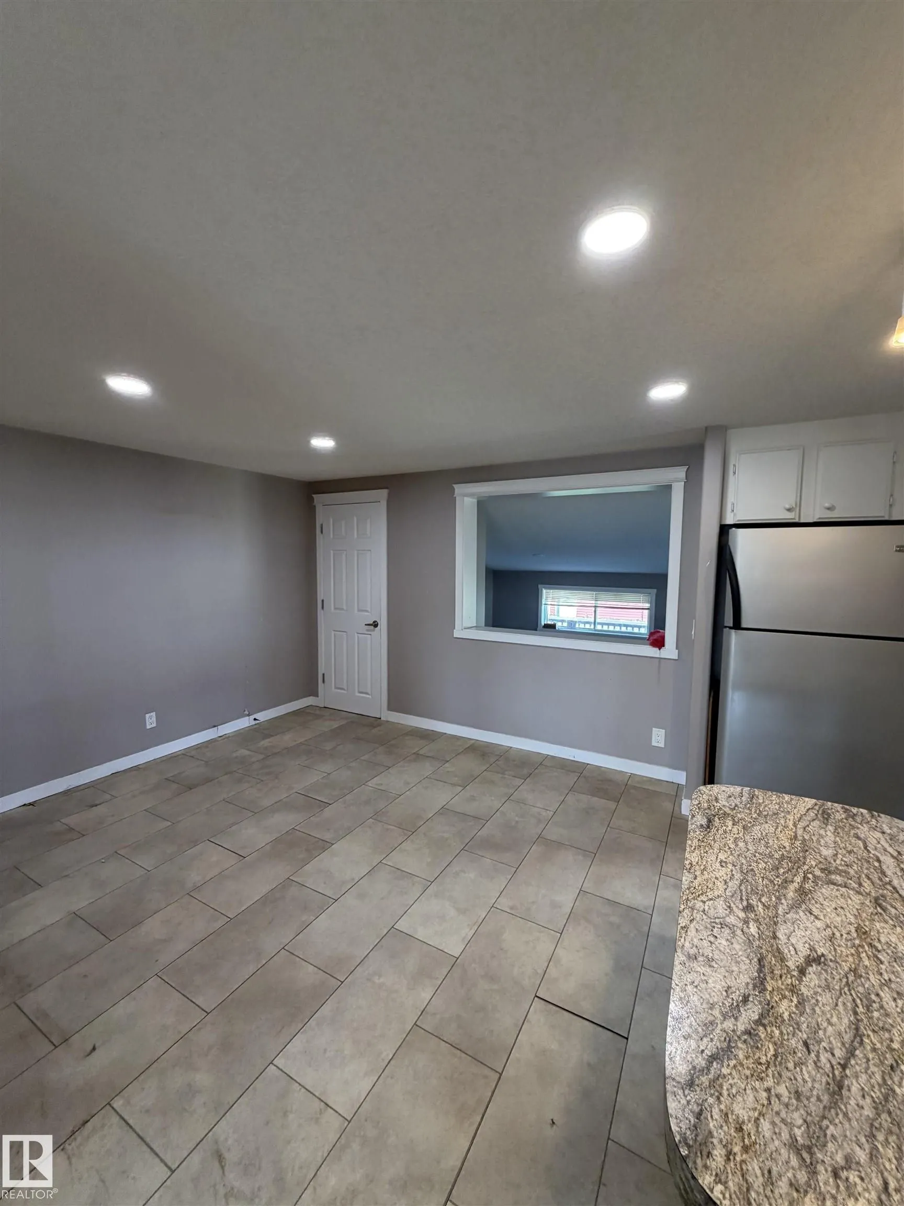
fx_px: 487
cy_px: 603
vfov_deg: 102.1
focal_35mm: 14
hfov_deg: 85.7
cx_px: 452
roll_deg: -0.8
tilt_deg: -5.5
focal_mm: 2.22
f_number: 2.2
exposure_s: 1/60
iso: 160
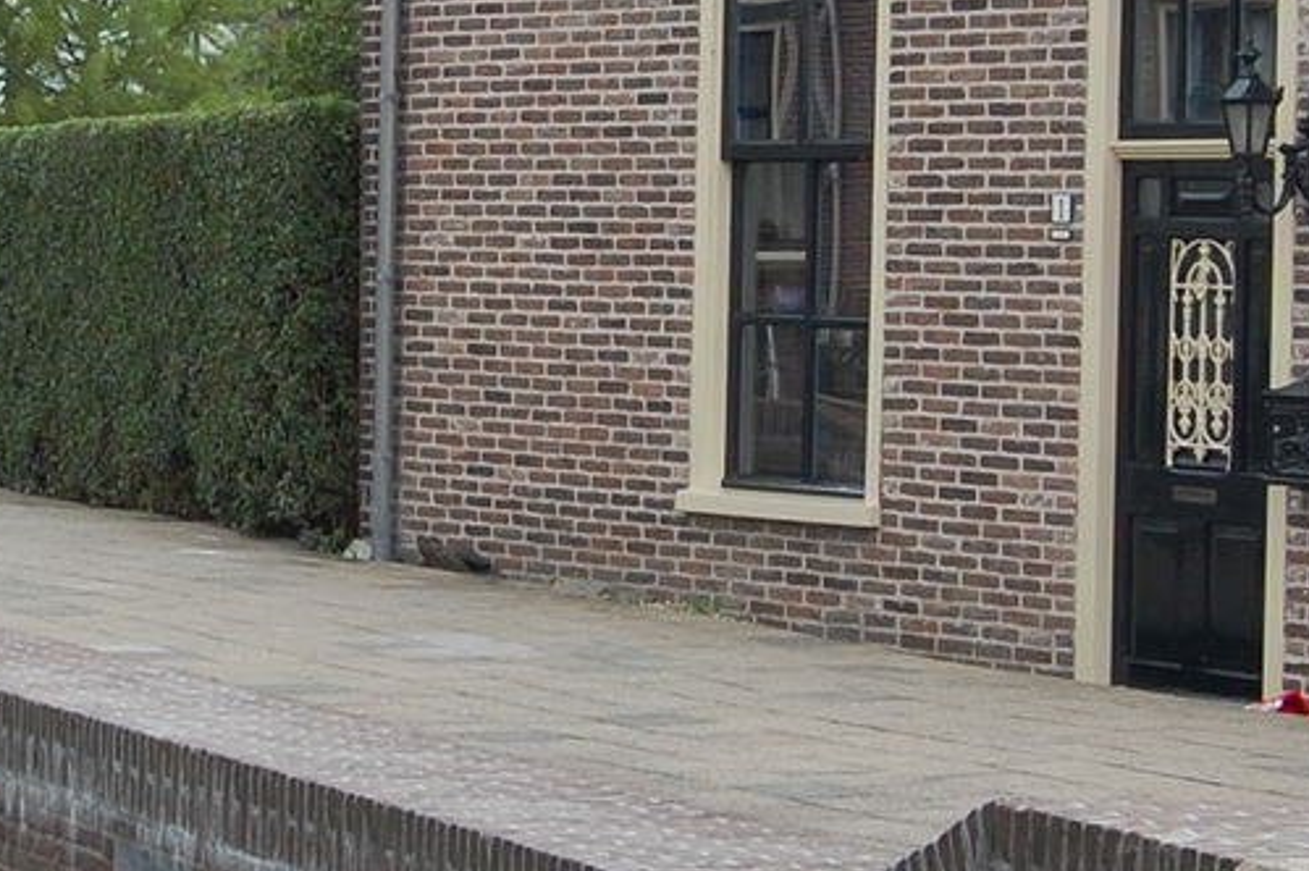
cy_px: 282
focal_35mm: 150
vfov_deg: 9.1
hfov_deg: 13.6
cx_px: 87
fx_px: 5450
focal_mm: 26
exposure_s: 1/160
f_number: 6.3
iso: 200
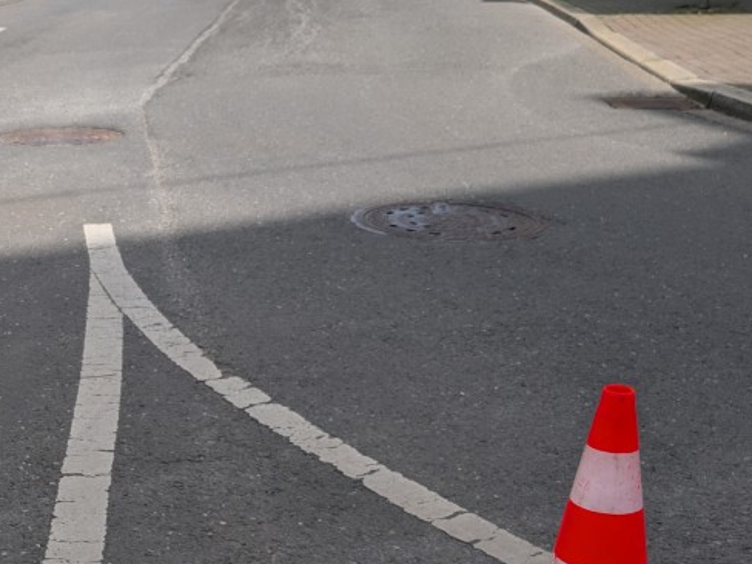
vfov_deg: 24.8
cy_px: 350
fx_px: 1282
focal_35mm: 59
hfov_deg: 30.1
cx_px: -29
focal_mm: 6.9
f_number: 1.68
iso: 20
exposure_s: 1/1196
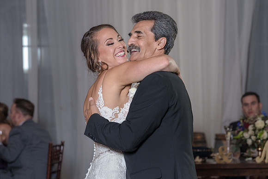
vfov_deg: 9.3
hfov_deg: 14.0
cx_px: 138
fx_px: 1094
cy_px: 91
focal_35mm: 147
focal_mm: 130
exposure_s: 1/100
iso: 2000
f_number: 5.6
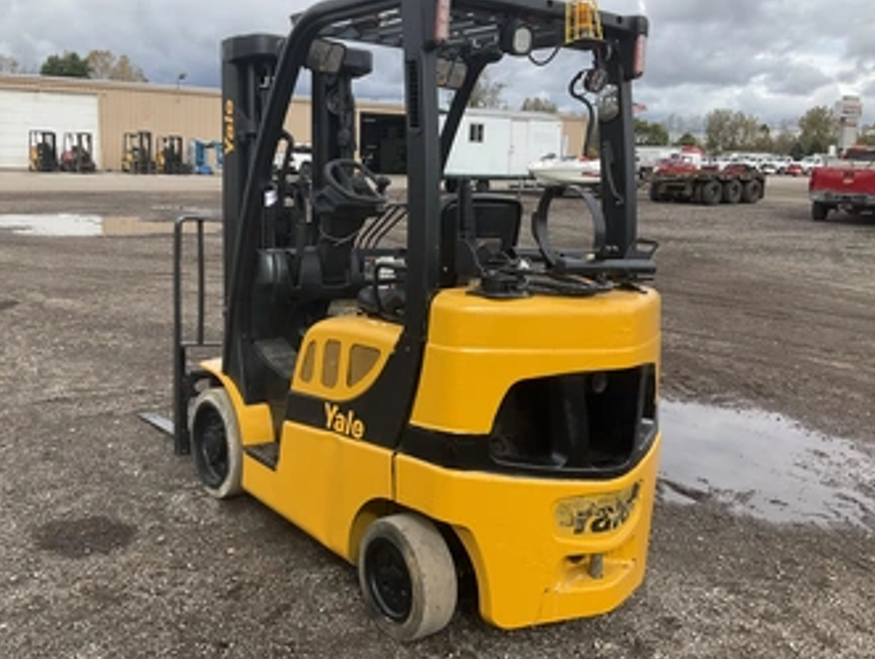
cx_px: 412
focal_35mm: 35
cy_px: 299
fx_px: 886
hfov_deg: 52.5
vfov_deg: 40.7
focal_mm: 3
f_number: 1.8
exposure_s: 1/1055
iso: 25
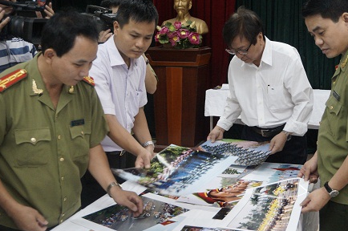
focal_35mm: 54
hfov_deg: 37.1
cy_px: 127
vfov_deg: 25.2
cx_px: 194
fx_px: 517
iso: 3200
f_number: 5
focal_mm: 31
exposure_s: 1/100
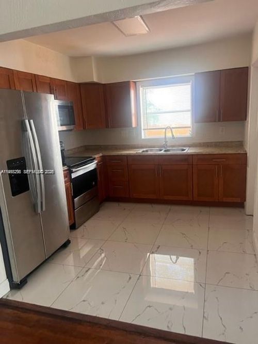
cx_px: 129
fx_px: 258
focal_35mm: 26
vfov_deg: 67.3
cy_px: 172
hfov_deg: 53.0
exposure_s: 1/60
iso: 200
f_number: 1.5
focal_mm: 5.7
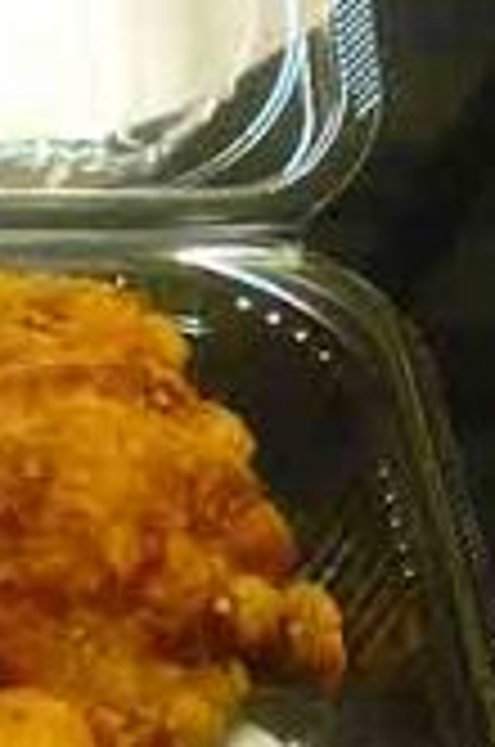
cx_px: -333
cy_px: 758
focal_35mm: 113
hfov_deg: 11.4
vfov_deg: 17.7
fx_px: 2340
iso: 200
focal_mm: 6
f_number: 2.8
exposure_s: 1/20
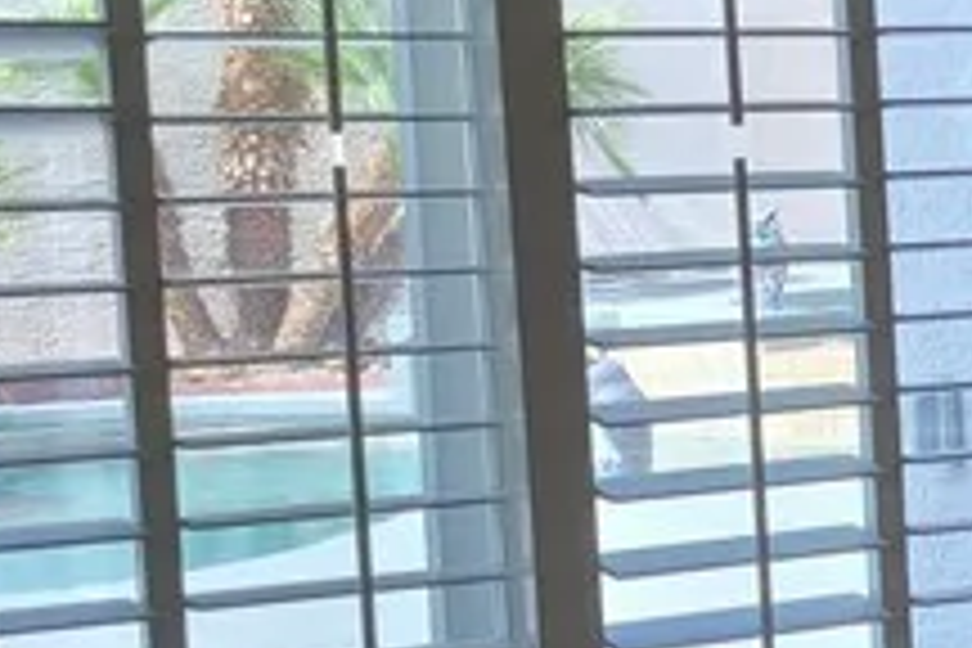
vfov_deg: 10.7
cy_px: 374
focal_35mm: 128
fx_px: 3456
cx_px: 2025
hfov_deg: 13.4
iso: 40
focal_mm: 5.4
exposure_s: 1/132
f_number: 1.8
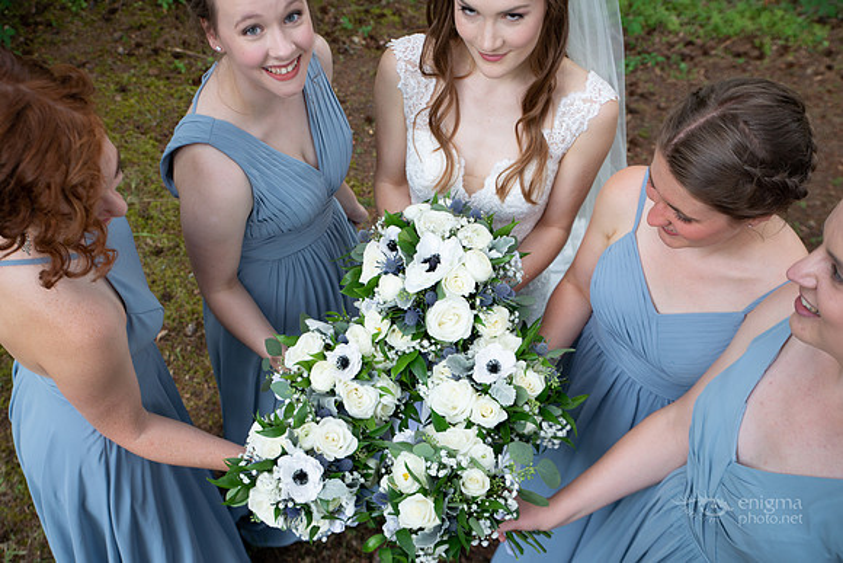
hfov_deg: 50.7
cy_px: 282
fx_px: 890
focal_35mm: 38
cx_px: 422
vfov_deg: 35.1
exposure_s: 1/100
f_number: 7.1
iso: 400
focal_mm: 38
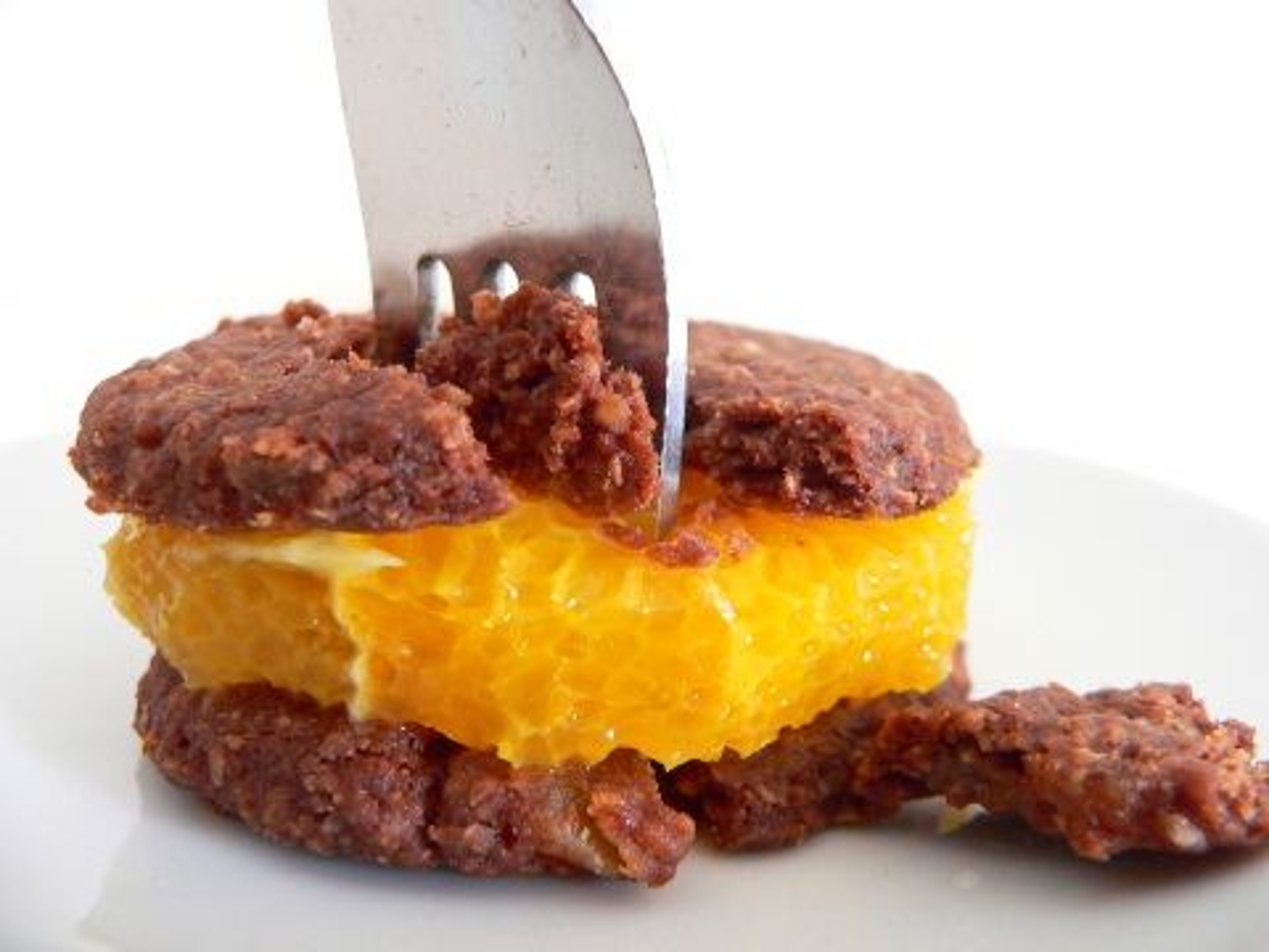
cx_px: 634
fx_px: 1320
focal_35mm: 36
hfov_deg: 51.4
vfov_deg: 39.7
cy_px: 476
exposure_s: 1/10
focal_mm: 6
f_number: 2.8
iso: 200
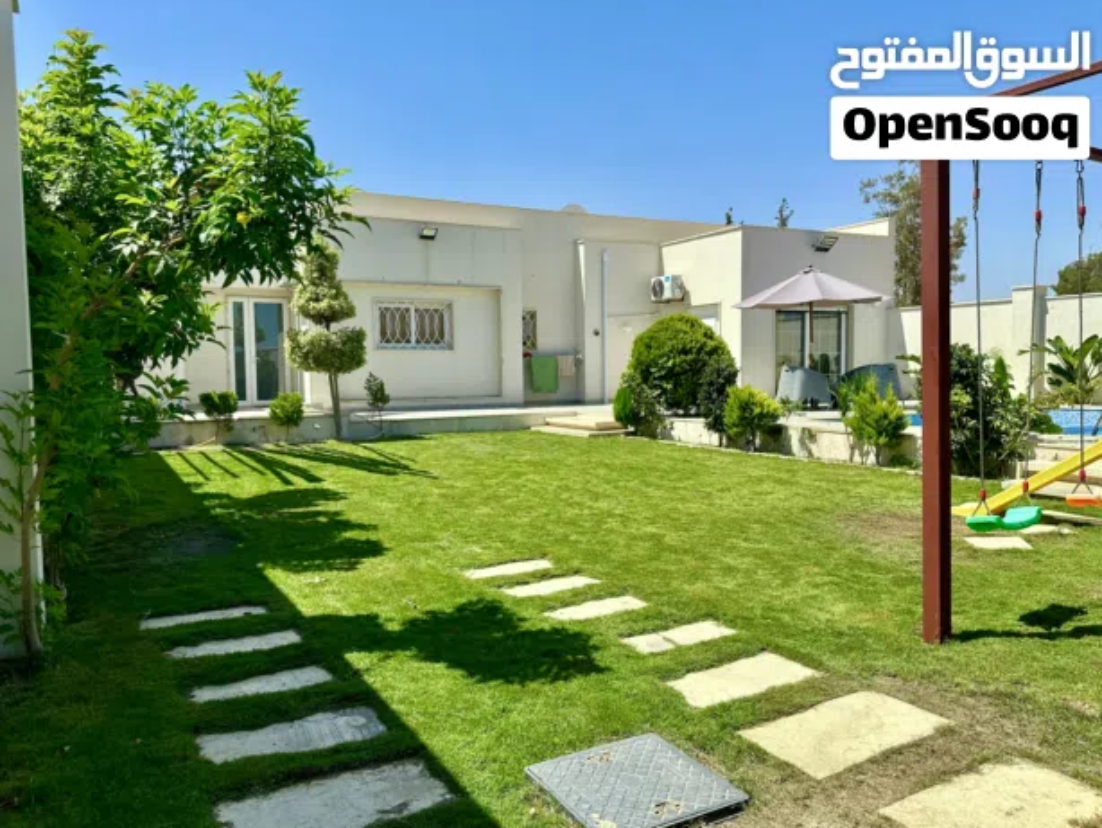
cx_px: 560
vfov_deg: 54.9
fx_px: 796
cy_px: 418
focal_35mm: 25
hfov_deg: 69.4
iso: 80
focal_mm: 6.86
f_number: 1.78
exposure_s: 1/4762
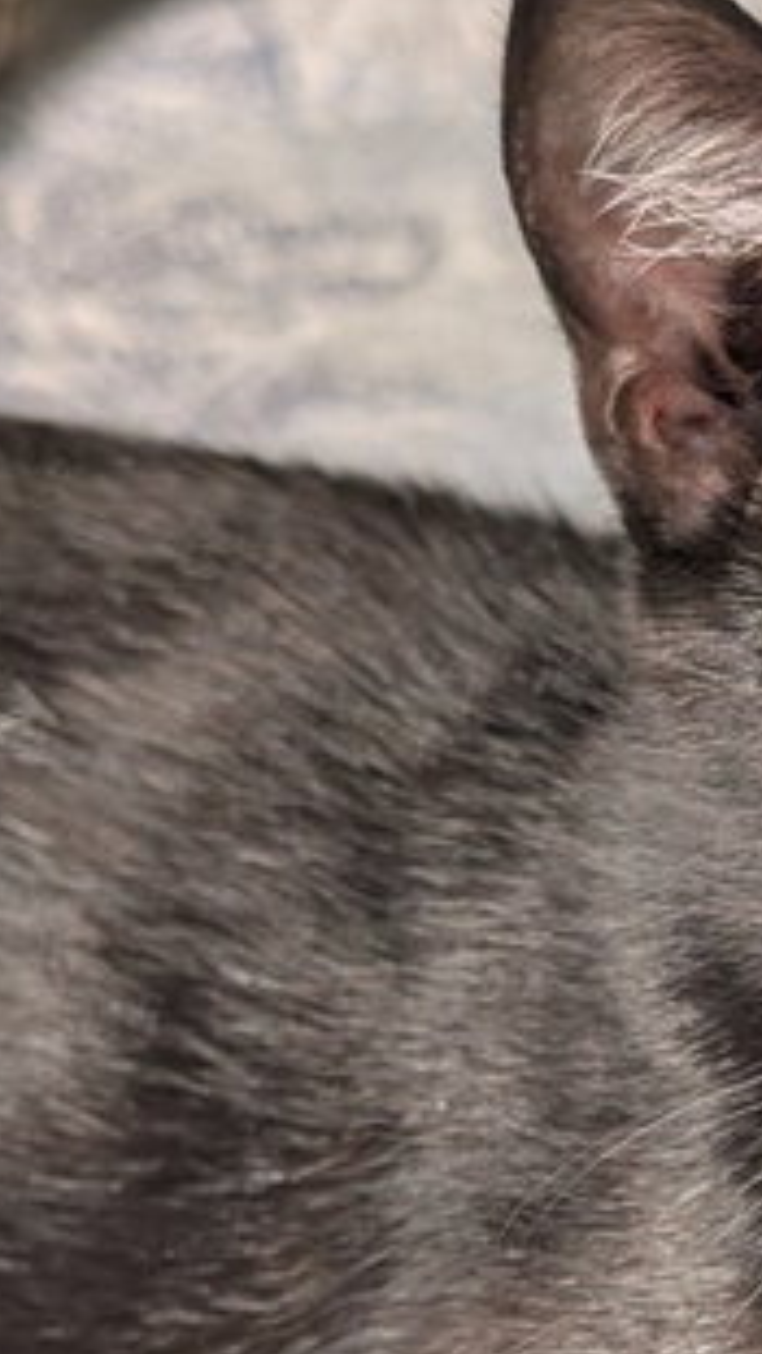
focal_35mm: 114
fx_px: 4094
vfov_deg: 18.5
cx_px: 1019
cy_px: 1189
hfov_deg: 10.4
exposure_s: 1/192
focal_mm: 6.9
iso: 853
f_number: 1.68
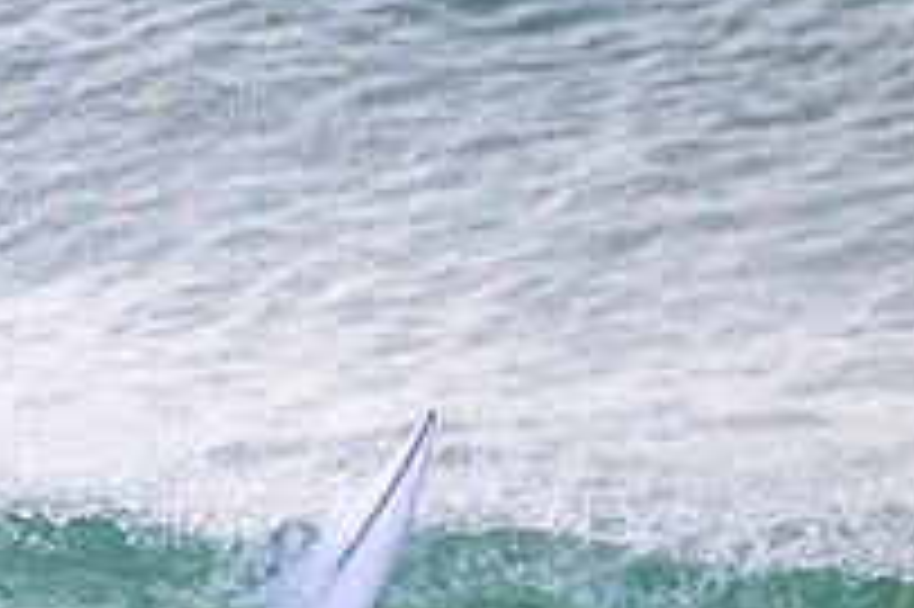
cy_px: 736
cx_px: -302
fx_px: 57965
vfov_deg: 0.6
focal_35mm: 2285
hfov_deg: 0.9
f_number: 11
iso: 3200
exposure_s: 1/2000
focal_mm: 800
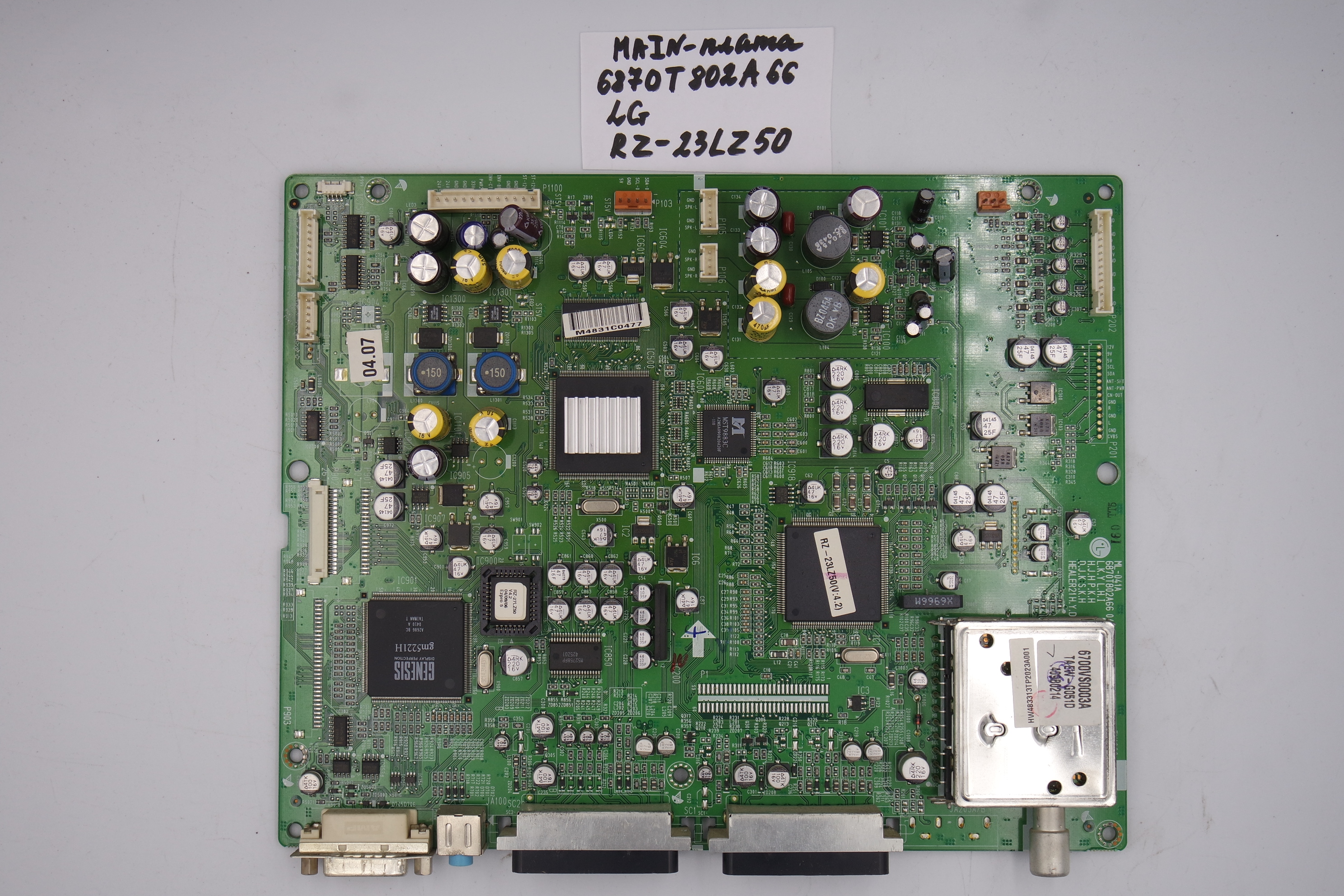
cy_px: 448
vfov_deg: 28.1
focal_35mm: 48
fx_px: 1792
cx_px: 672
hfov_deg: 41.1
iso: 160
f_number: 5
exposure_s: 1/125
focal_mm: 18
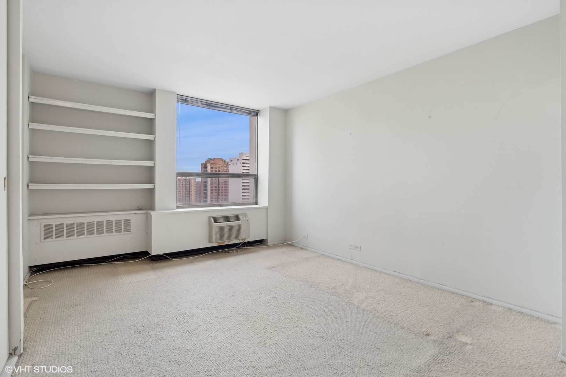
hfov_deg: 96.7
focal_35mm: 16
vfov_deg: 73.7
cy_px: 188
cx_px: 283
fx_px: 252
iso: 200
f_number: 8
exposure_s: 1/20
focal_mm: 16
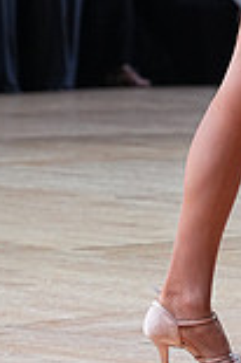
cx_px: 420
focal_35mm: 359
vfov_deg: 5.7
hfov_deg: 3.8
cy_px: -148
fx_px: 3613
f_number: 4
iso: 1600
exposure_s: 1/500
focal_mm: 96
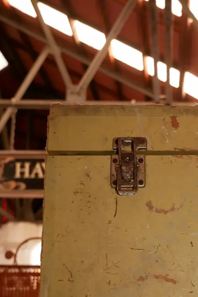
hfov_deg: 21.7
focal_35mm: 61
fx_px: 503
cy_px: 221
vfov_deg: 32.3
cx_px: 180
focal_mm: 18
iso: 640
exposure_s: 1/60
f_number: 3.9
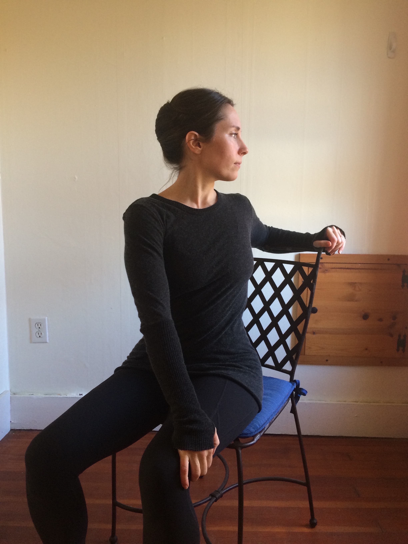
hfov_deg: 48.2
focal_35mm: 29
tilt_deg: -10.3
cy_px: 272
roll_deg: -1.7
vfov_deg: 61.7
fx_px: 456
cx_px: 204
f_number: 2.2
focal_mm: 4.15
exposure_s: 1/30
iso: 100
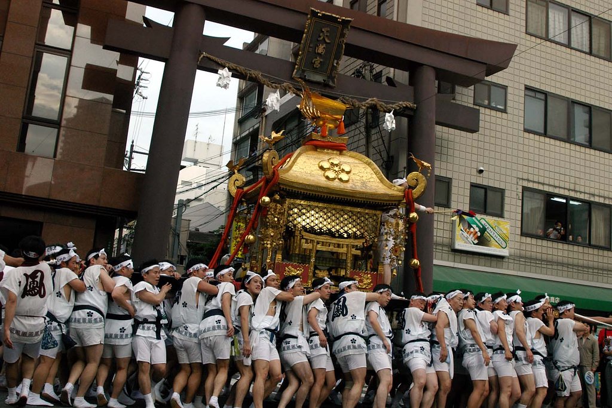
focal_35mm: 42
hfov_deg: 46.4
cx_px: 306
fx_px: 714
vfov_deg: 31.9
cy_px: 204
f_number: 8
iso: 800
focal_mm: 28
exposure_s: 1/500
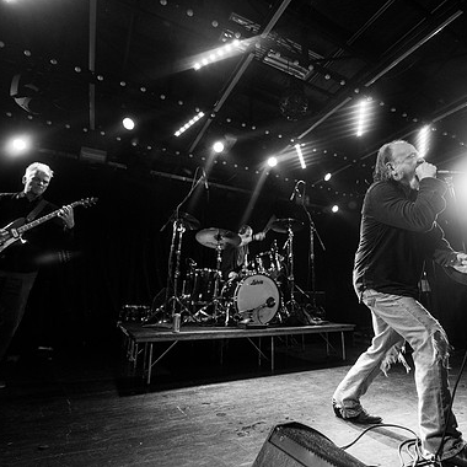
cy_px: 219
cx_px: 273
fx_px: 290
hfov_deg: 77.0
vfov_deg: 77.6
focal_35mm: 19
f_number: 3.2
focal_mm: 14
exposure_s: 1/125
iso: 2500
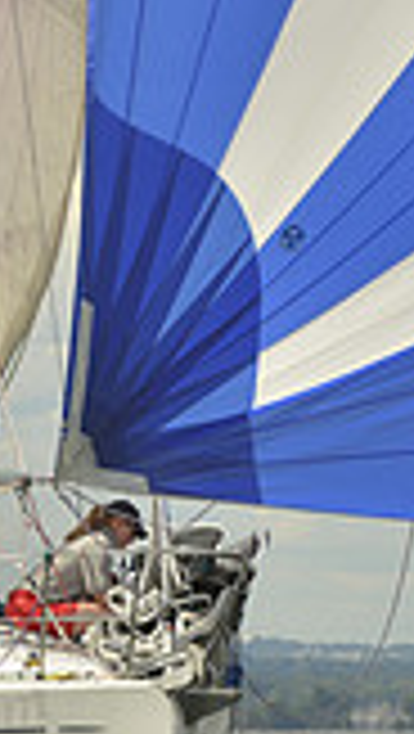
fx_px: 14521
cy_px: 471
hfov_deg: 1.6
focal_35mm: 746
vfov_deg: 2.9
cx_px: 284
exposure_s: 1/1000
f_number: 9
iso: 200
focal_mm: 200
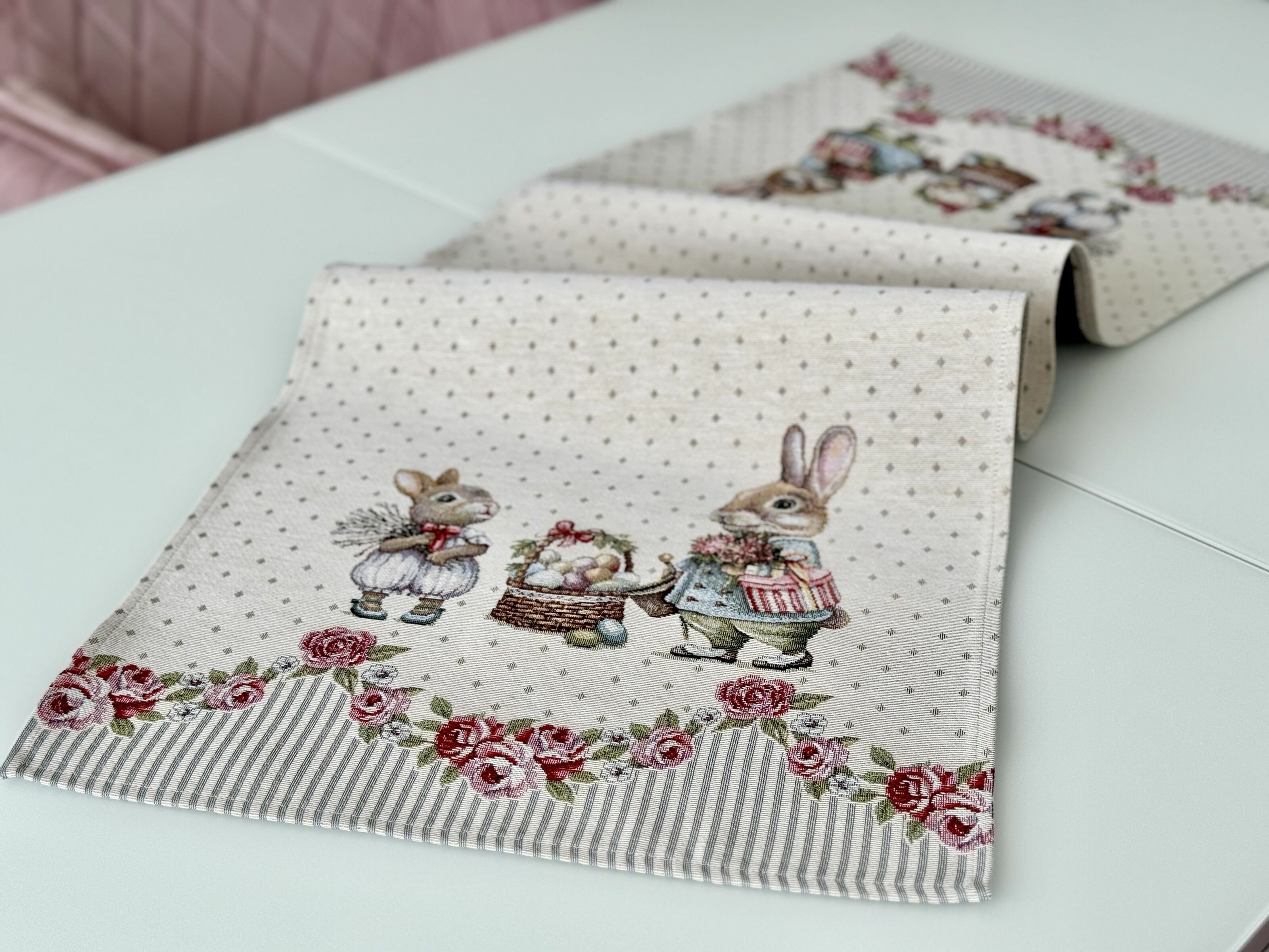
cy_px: 476
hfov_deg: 39.7
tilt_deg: -33.9
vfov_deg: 30.3
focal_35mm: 48
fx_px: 1760
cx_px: 634
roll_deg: +0.1
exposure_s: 1/317
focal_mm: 6.86
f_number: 1.78
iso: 64
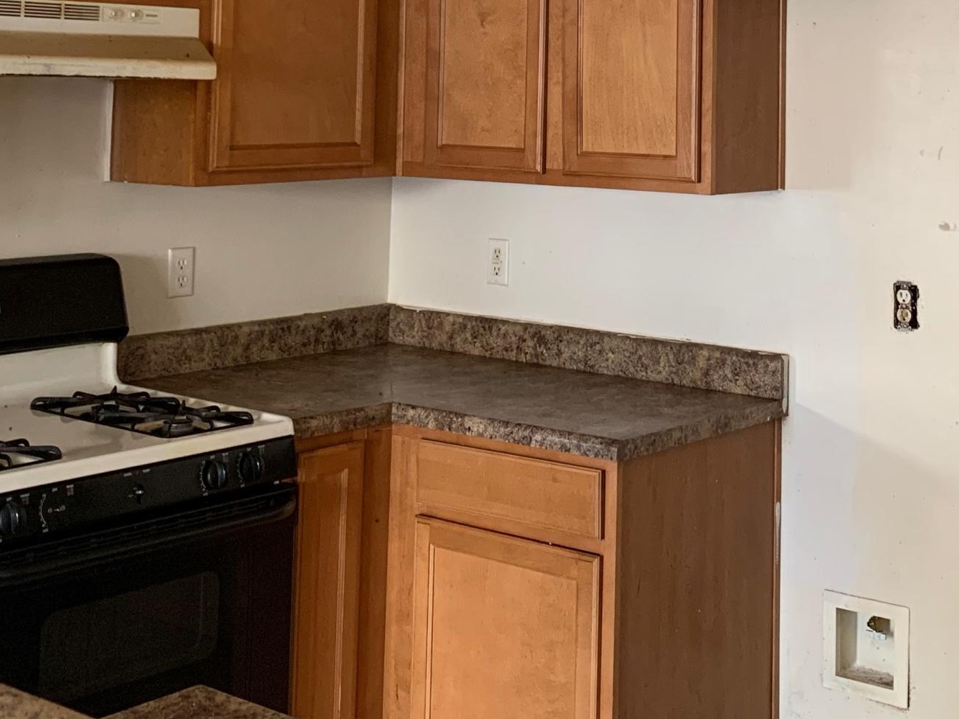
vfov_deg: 23.4
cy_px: 5
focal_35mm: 60
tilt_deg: +3.6
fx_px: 1662
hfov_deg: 32.0
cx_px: 604
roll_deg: -1.5
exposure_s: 1/60
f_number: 1.8
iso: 125
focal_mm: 4.25
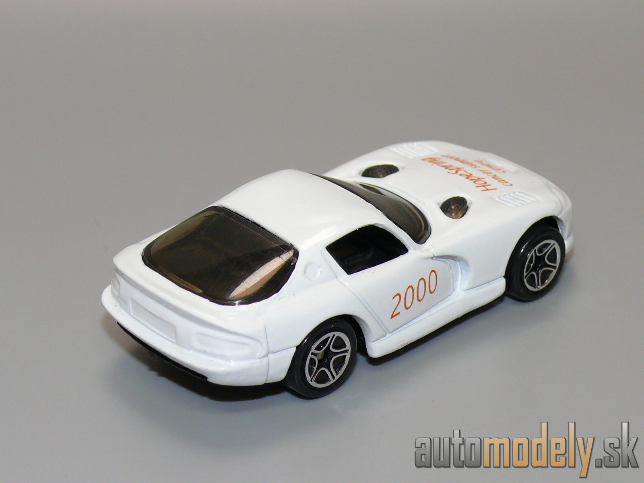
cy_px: 242
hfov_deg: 19.3
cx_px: 322
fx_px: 1898
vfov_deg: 14.5
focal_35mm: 102
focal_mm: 13.3
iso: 100
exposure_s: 1/30
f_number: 4
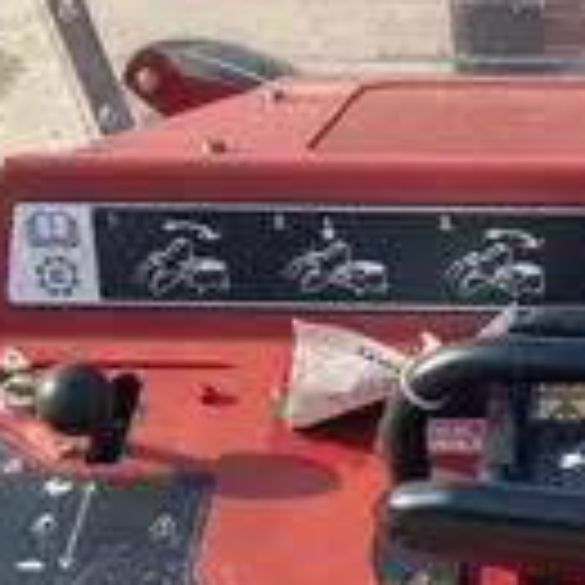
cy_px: 700
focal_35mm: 105
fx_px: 2008
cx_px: 666
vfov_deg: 15.9
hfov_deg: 16.0
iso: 20
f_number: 1.8
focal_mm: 3.99
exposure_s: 1/774
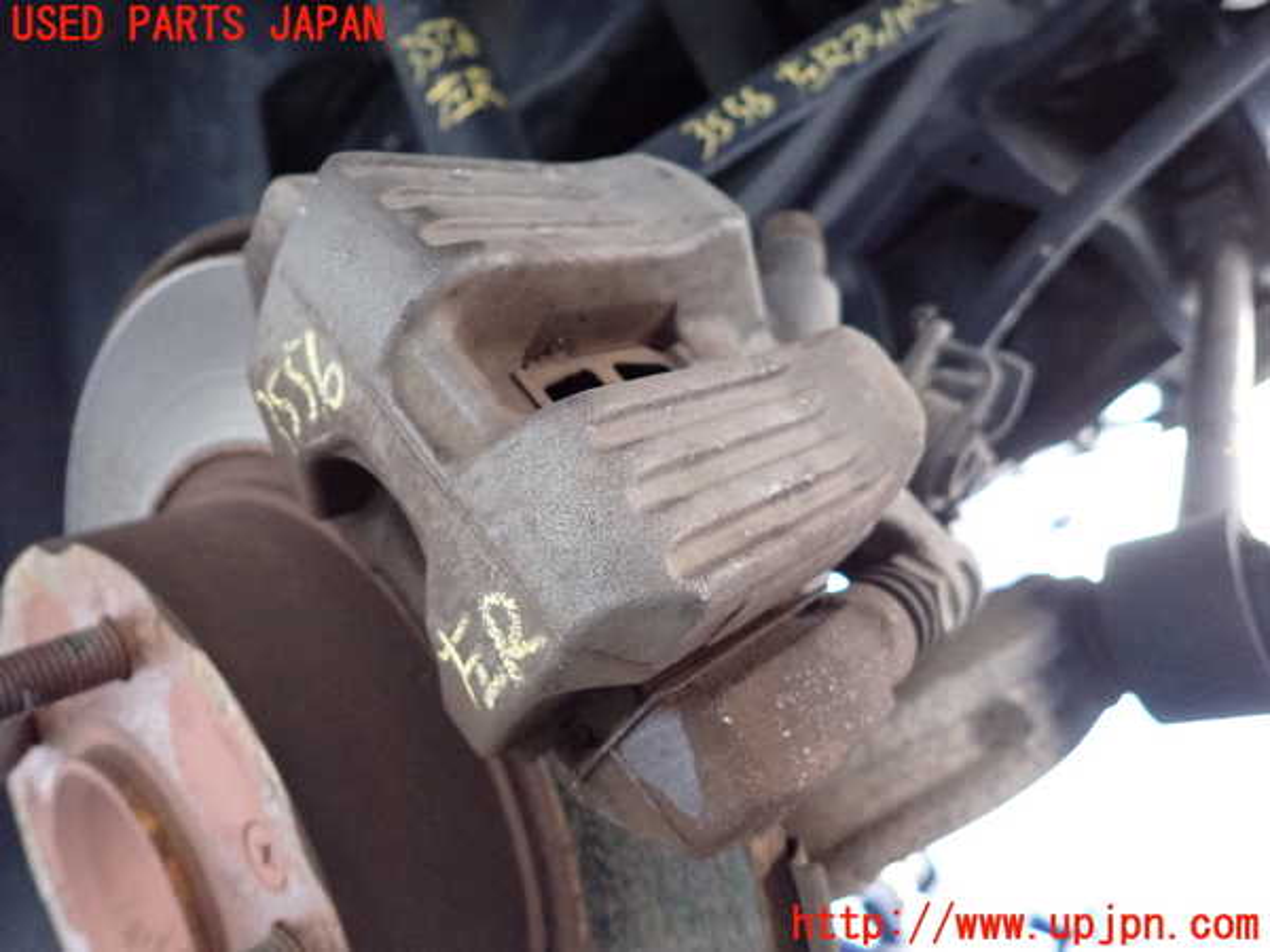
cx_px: 635
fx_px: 917
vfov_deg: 54.9
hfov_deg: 69.4
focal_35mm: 25
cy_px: 476
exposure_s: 1/125
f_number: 2
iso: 1250
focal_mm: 4.5
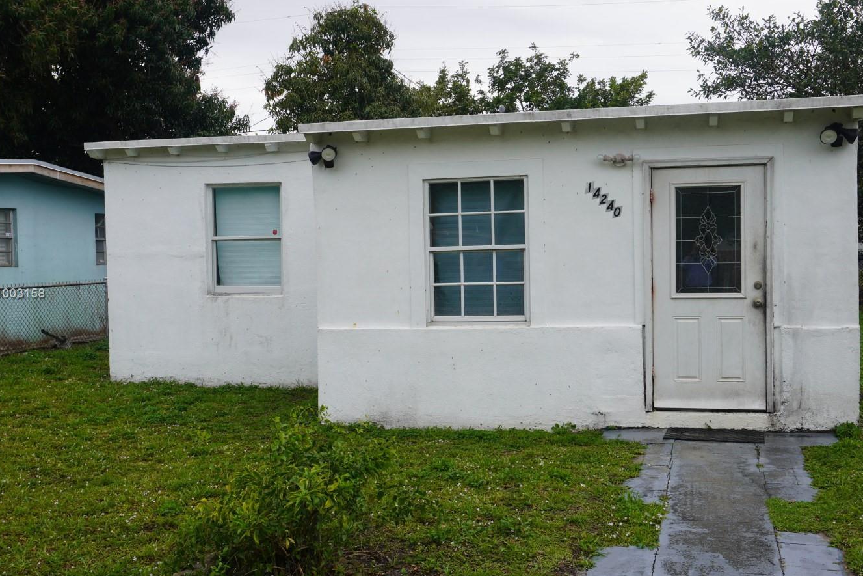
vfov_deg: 32.2
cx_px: 462
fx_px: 997
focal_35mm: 42
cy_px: 295
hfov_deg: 46.8
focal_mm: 23
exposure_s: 1/125
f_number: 8
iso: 100
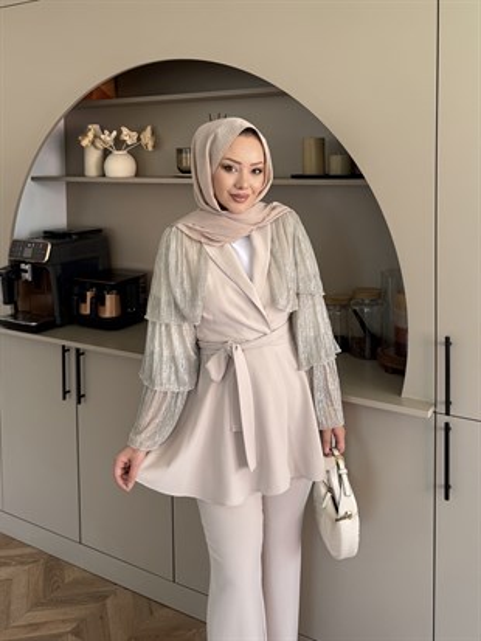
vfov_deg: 71.6
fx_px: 444
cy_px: 320
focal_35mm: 24
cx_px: 240
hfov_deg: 56.8
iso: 125
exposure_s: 1/121
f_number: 1.78
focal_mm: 6.76
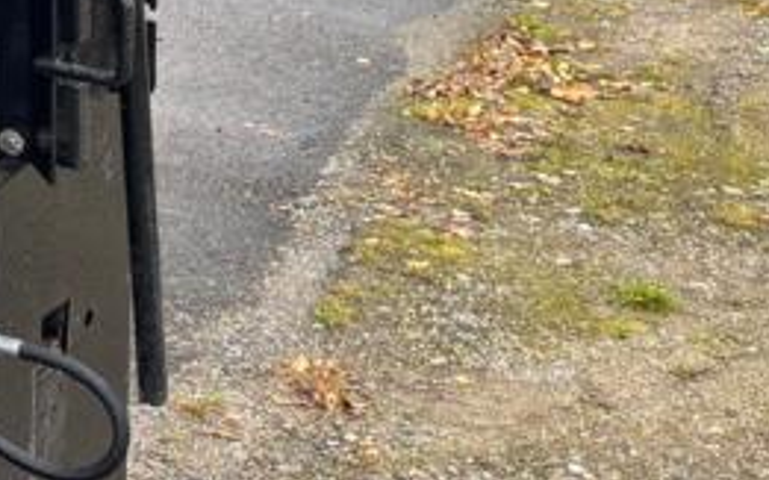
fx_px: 2452
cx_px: -647
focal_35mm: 117
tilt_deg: -10.2
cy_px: -177
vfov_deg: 10.9
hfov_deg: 15.2
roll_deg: -0.4
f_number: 1.6
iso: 32
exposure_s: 1/122
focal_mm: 5.96
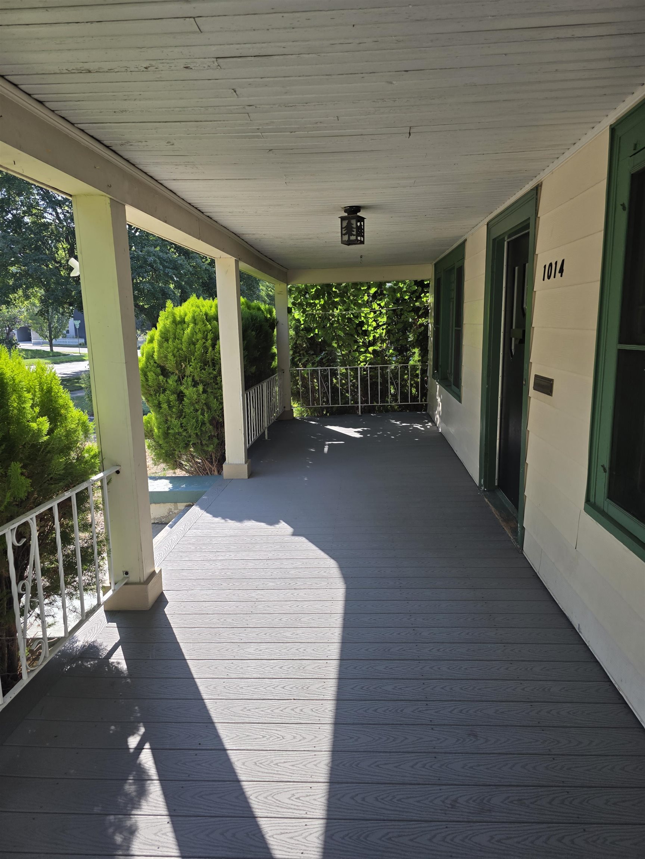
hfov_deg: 58.9
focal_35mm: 23
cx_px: 322
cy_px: 430
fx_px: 571
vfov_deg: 73.9
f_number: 1.7
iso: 80
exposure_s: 1/1879
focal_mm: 6.3
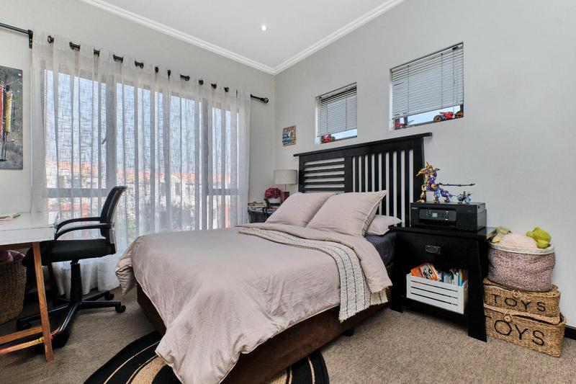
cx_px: 288
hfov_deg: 100.4
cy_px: 192
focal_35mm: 15
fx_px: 240
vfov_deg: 77.3
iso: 800
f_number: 10
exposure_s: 1/200
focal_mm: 10
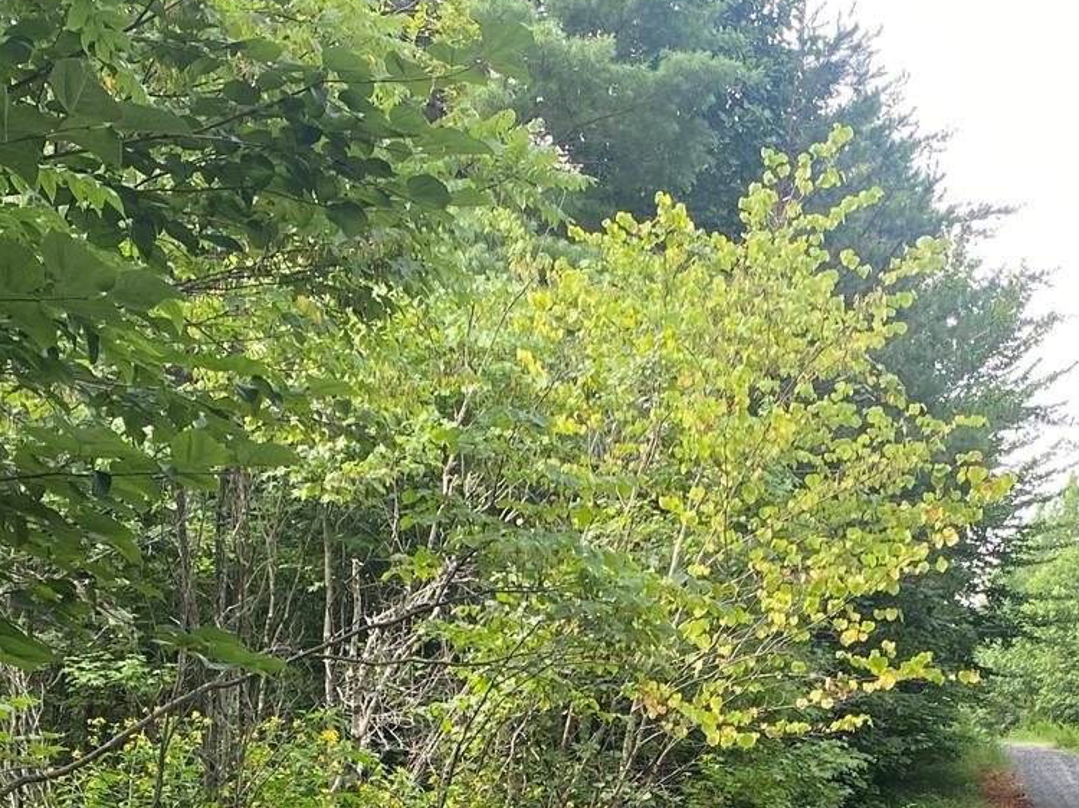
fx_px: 2212
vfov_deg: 19.5
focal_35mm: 71
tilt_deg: -2.4
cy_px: 969
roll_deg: +0.5
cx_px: 597
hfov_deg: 27.4
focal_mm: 4.25
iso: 32
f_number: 1.8
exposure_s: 1/138
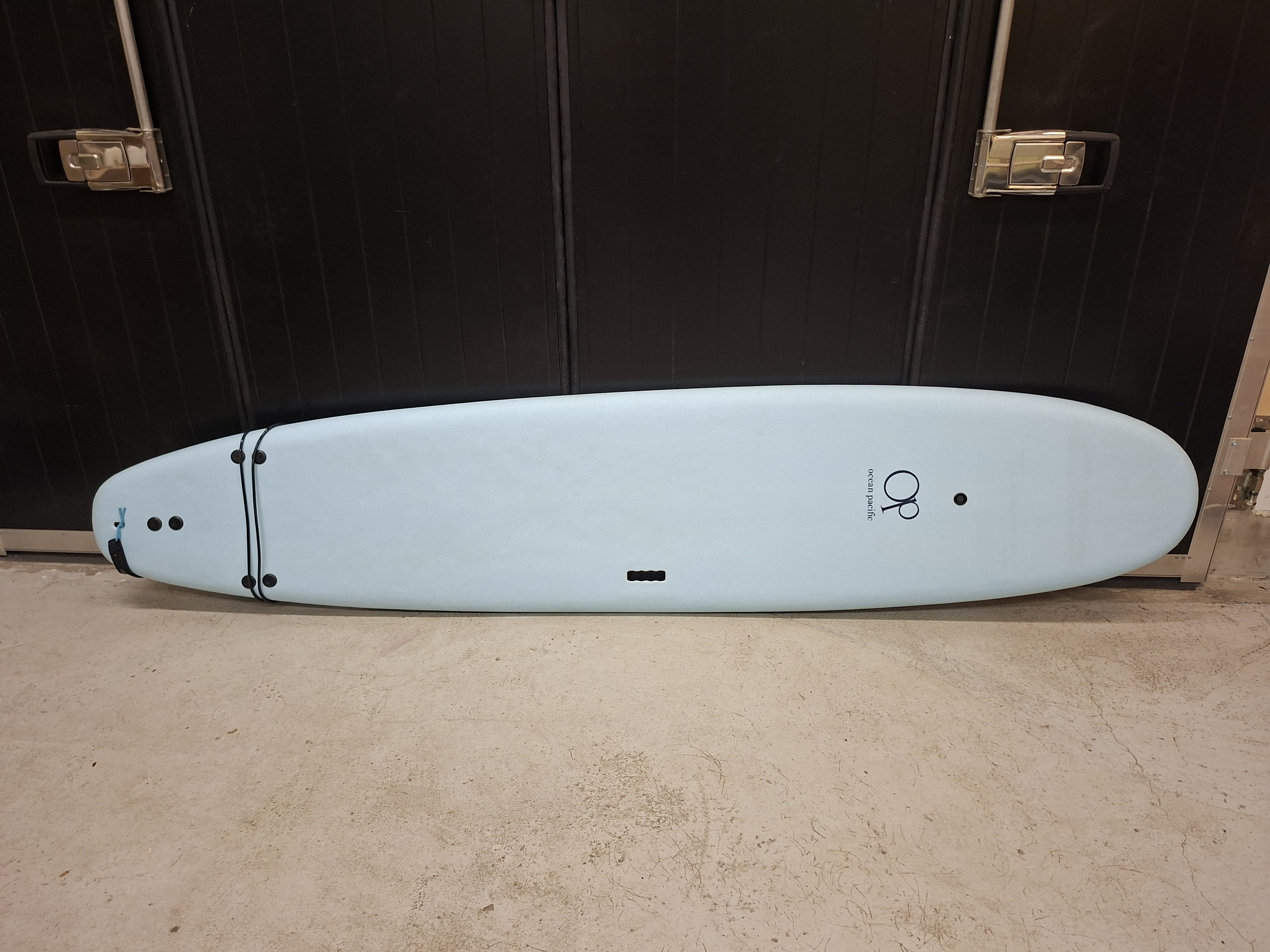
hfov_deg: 73.9
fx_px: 844
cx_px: 635
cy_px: 476
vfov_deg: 58.9
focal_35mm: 23
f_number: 1.8
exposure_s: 1/100
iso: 250
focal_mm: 5.54
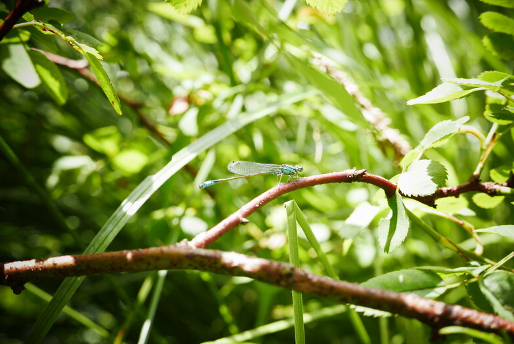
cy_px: 176
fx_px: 1029
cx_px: 257
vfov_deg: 19.0
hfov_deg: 28.1
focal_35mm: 72
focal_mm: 31.5
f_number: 5.6
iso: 200
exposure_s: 1/125
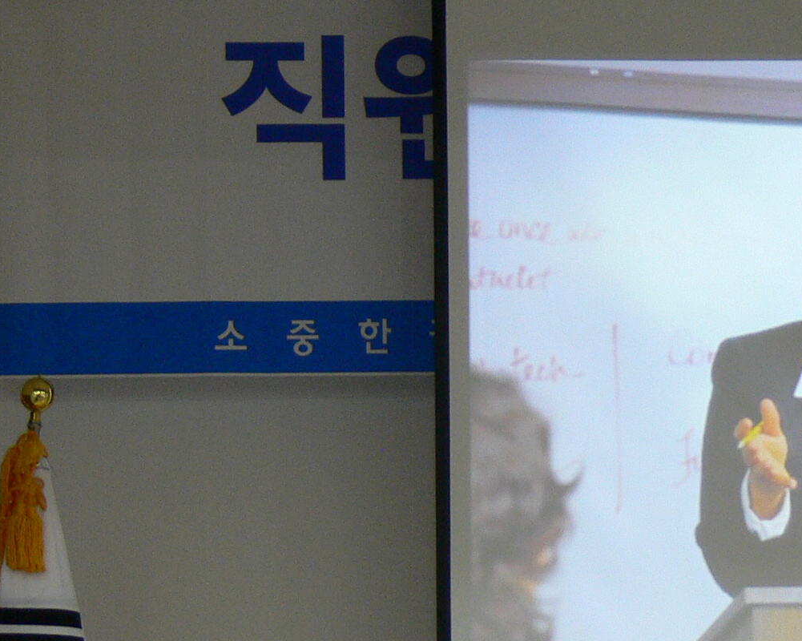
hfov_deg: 7.8
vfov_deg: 6.4
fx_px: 5742
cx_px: 1293
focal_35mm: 242
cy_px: 513
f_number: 3.2
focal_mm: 16.2
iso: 100
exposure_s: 1/30
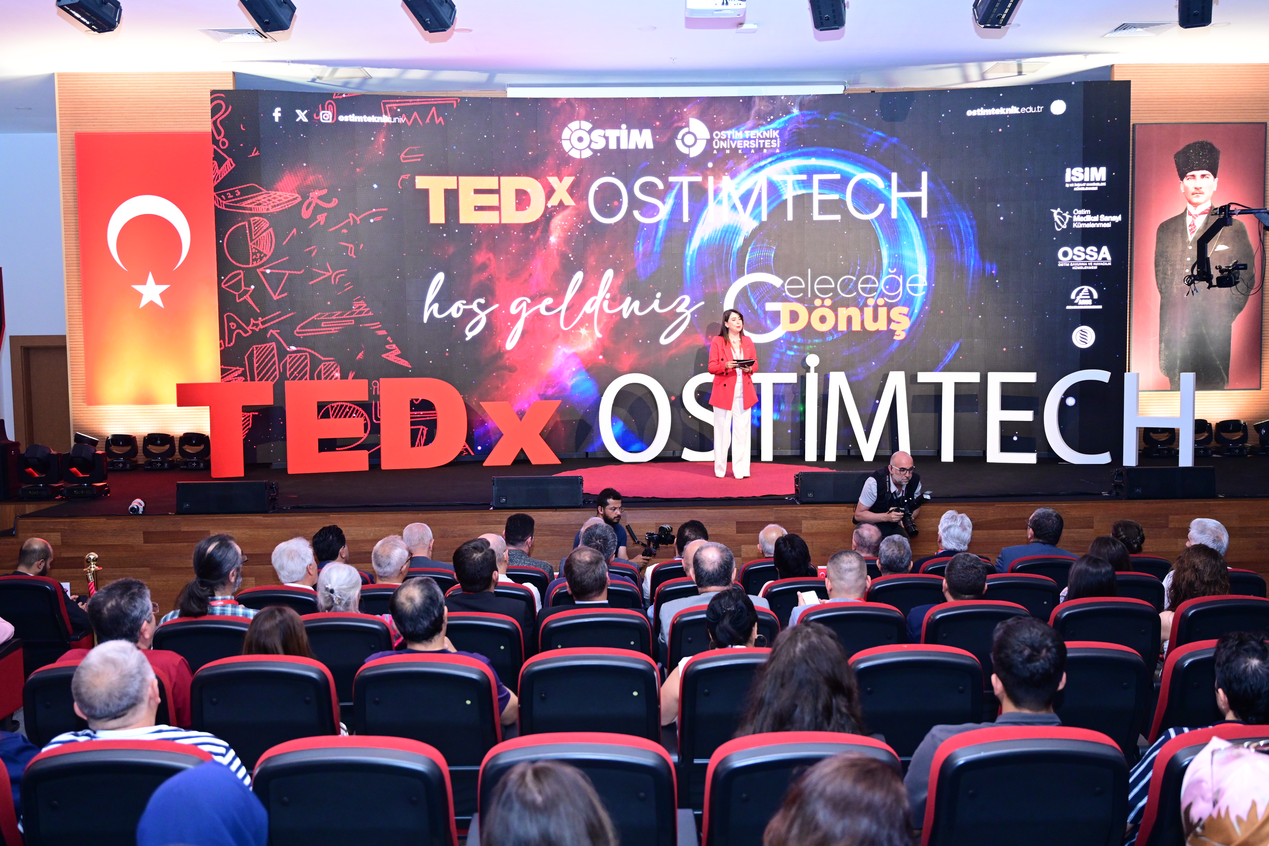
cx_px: 634
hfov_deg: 54.4
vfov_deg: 37.9
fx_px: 1234
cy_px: 423
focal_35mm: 35
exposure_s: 1/80
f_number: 4
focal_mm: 35
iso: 2500
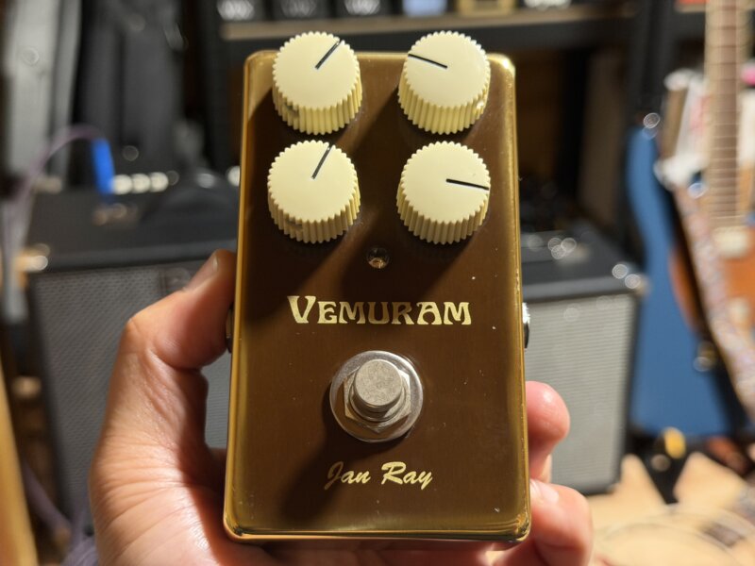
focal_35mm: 48
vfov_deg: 30.3
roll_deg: +0.1
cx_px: 378
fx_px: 1047
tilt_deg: -26.8
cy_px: 283
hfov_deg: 39.7
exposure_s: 1/30
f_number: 1.78
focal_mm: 6.76
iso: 640
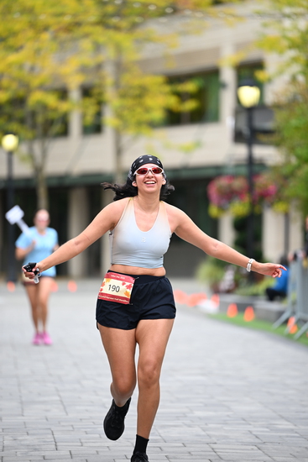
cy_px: 231
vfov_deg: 10.3
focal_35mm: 200
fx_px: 2565
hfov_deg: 6.9
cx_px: 154
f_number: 2.8
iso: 640
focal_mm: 200
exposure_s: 1/1600
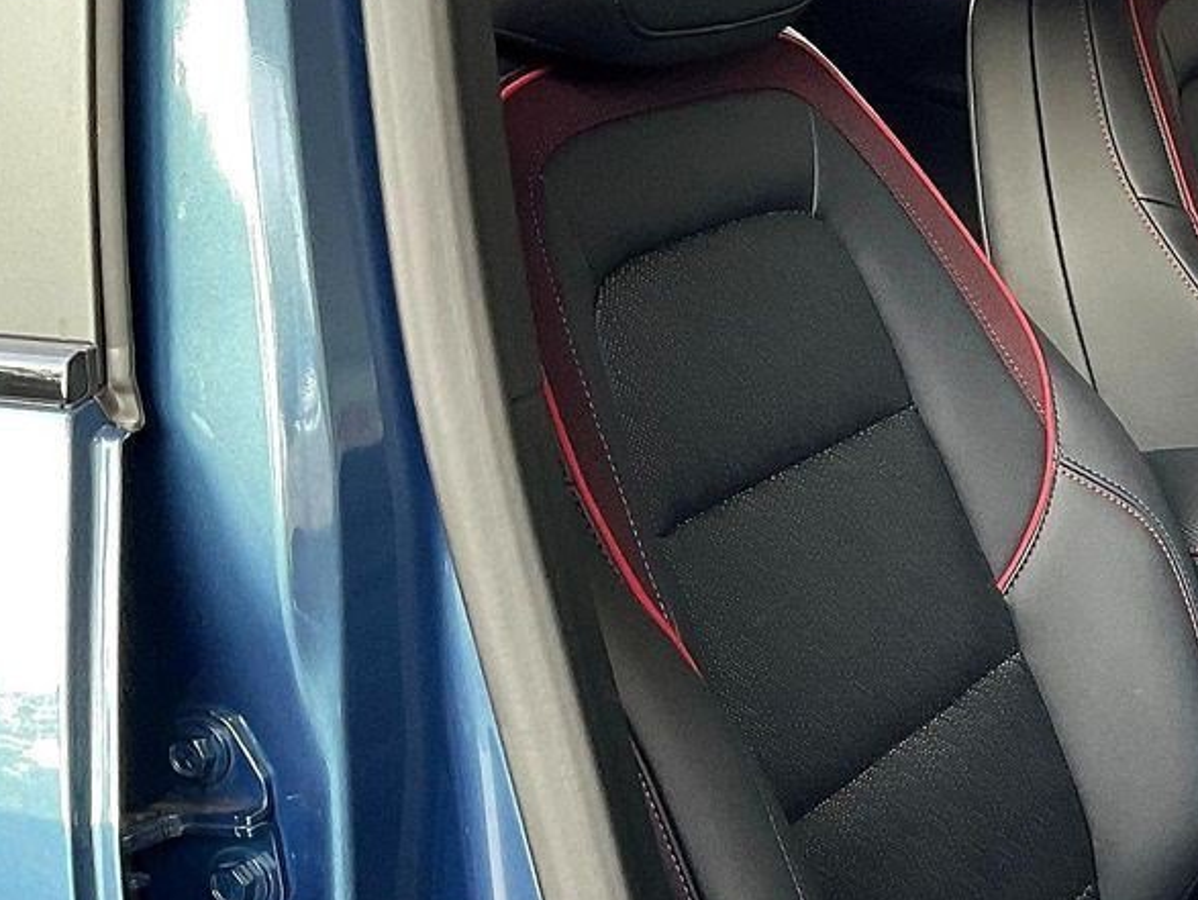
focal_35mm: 79
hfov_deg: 22.3
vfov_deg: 18.6
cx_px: 1525
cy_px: 578
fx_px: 2736
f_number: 1.8
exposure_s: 1/60
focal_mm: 3
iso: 80
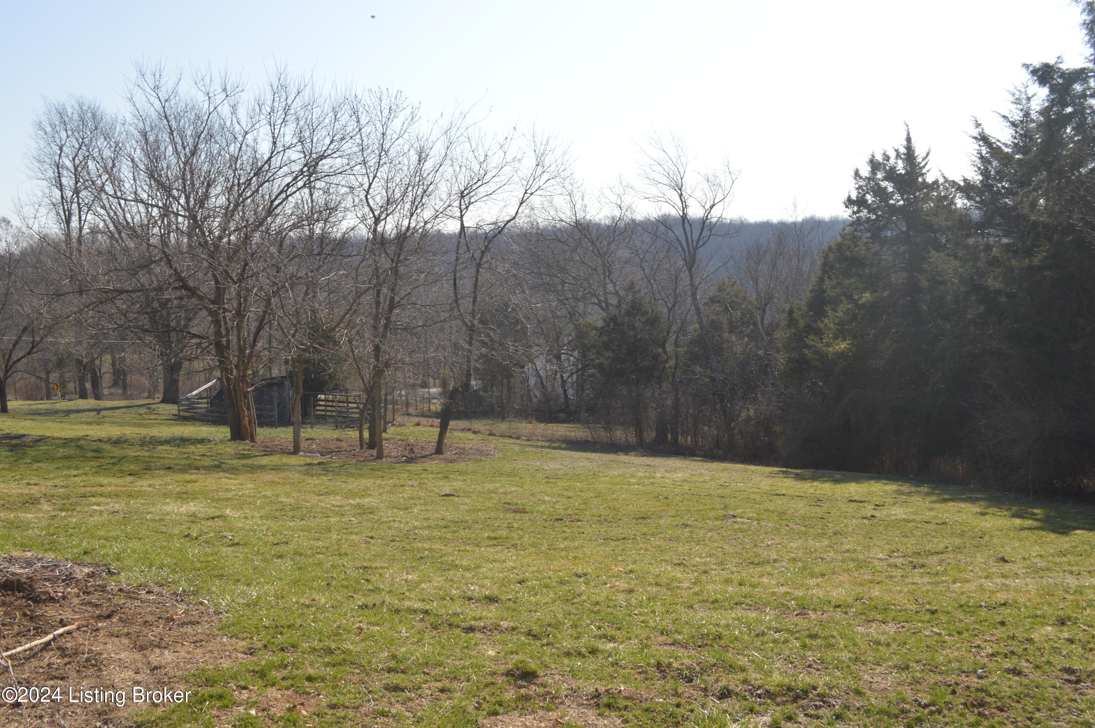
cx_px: 548
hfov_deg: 53.2
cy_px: 364
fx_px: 1094
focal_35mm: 36
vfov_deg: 36.8
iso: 100
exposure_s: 1/200
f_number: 9
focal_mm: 24
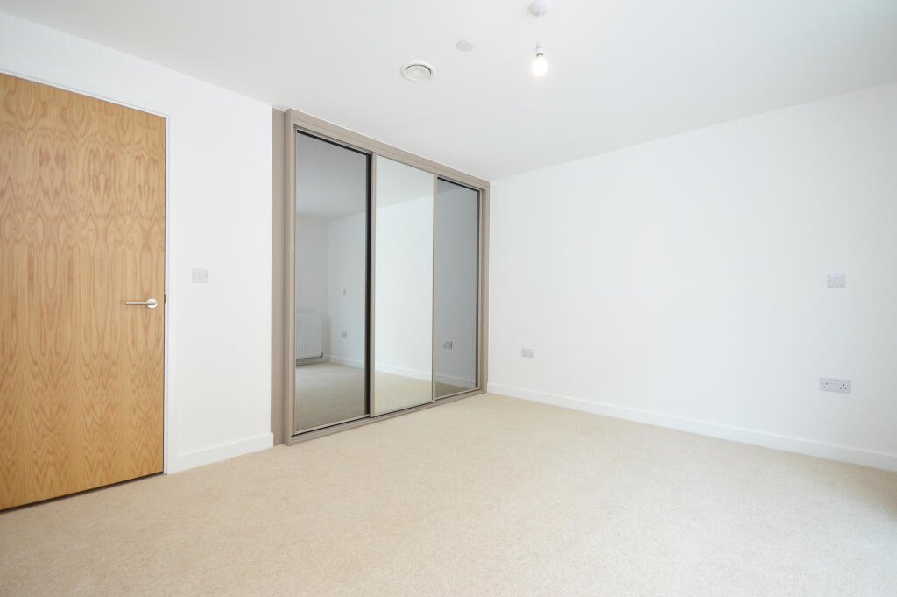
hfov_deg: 100.4
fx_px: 373
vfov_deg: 77.2
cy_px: 298
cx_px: 448
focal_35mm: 15
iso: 400
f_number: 5.6
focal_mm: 10
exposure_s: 1/40
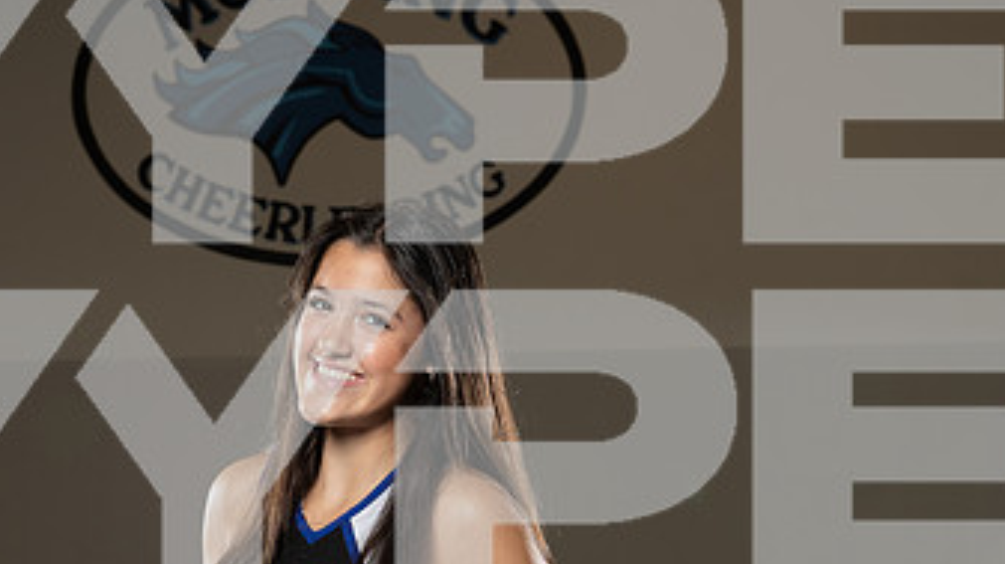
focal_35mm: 74
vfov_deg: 16.2
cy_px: 449
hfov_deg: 28.4
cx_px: 337
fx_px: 1971
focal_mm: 41
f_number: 5.6
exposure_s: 1/250
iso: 500
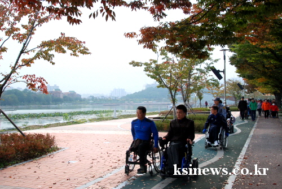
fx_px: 306
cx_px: 141
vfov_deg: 34.3
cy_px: 94
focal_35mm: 39
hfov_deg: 49.5
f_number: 10
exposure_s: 1/400
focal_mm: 26
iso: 800
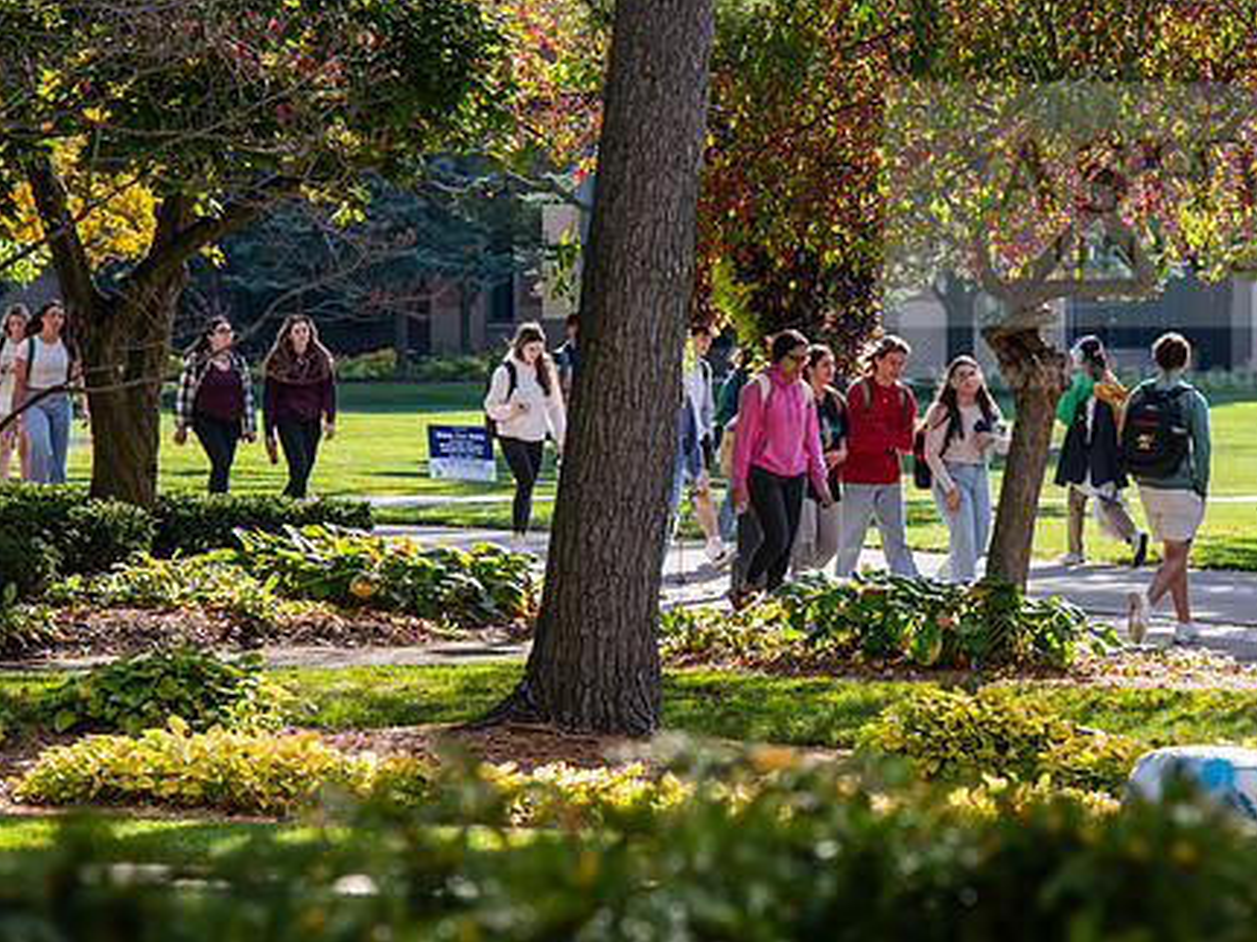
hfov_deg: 9.6
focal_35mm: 207
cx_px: 796
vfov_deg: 7.2
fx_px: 7515
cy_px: 436
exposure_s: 1/320
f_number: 8
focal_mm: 160
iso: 400
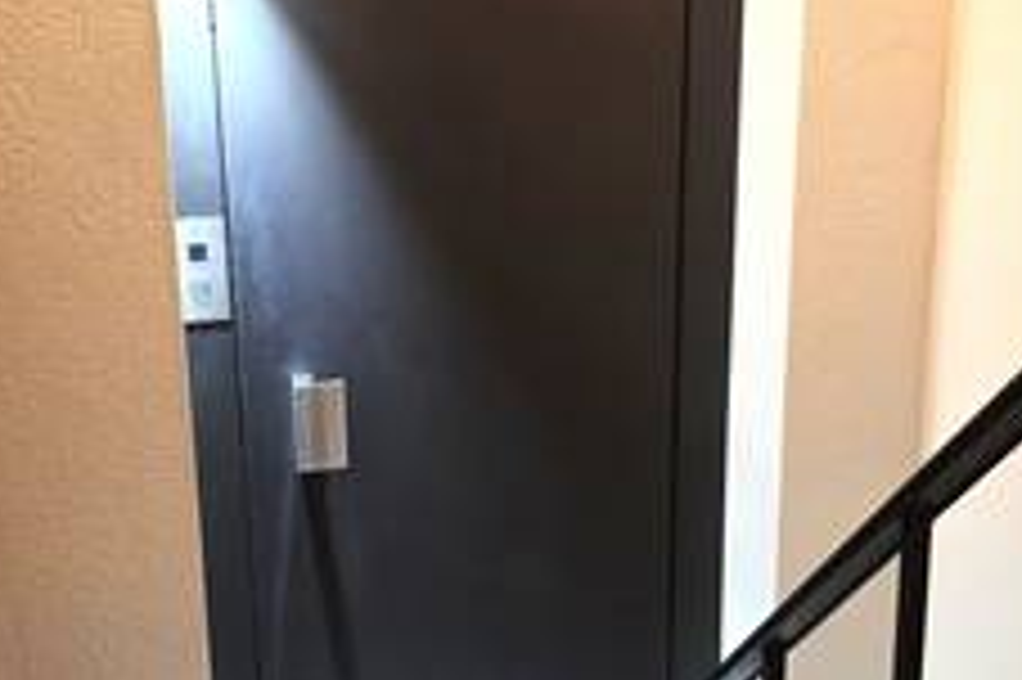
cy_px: 435
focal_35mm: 45
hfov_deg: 43.5
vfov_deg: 29.7
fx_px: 1277
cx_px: 432
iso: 400
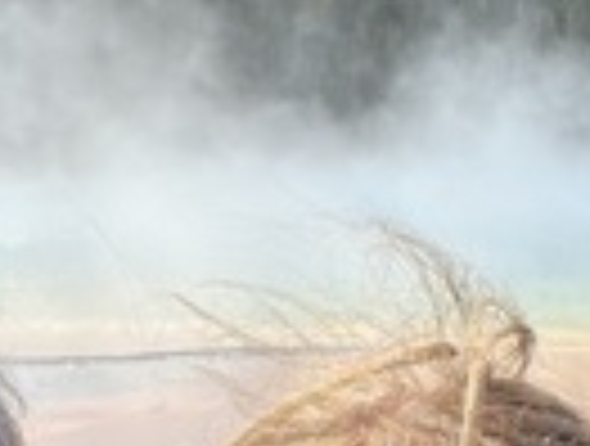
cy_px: 392
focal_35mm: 98
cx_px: 419
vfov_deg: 15.0
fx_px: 1675
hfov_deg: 19.9
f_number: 2.2
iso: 32
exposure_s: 1/772
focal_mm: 2.71
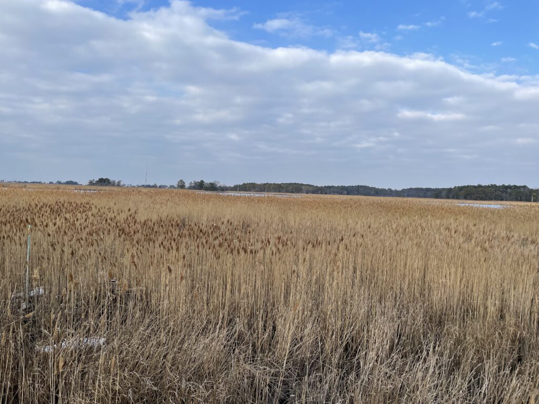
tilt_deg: -1.7
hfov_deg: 67.3
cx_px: 270
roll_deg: -2.0
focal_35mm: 26
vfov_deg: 53.1
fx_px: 405
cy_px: 202
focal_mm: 4.2
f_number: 1.6
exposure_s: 1/2257
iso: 32
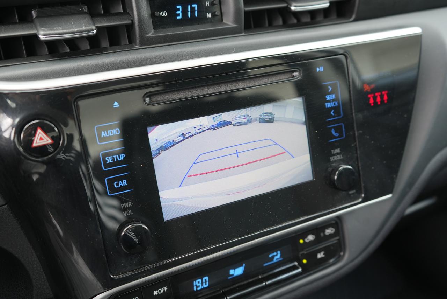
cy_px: 150
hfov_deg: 55.8
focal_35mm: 34
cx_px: 224
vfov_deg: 38.9
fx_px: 422
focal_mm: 34
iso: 250
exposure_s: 1/60
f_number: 4
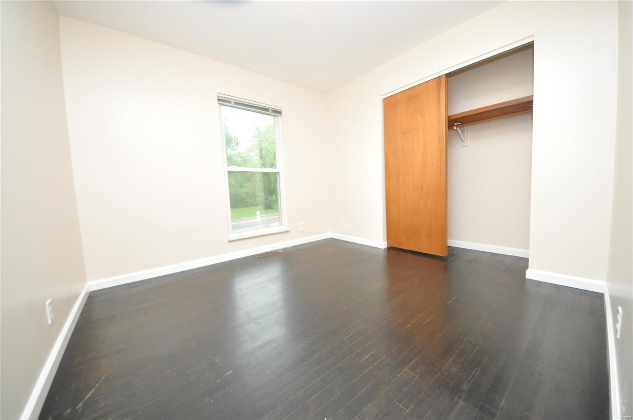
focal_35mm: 12
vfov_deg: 89.8
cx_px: 316
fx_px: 211
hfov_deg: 112.7
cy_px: 210
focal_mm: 8
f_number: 4.5
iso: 800
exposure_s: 1/60
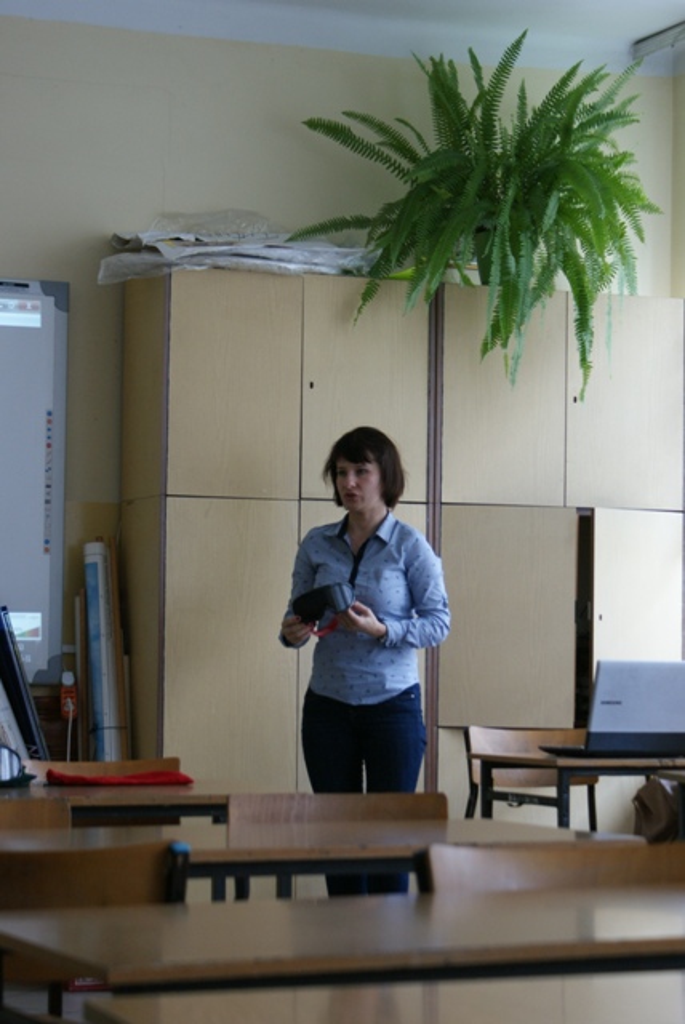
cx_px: 342
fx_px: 2349
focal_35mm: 82
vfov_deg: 24.6
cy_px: 512
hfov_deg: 16.6
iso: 400
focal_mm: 55
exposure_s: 1/30
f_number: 5.6
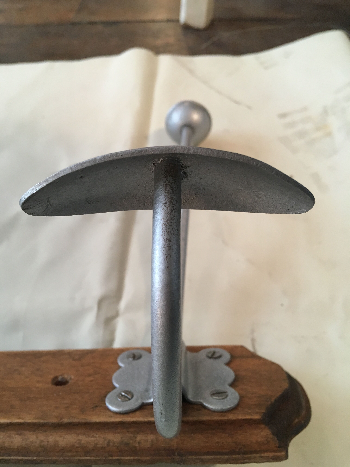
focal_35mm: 29
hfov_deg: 48.2
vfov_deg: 61.7
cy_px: 234
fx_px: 391
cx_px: 175
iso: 100
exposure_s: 1/33
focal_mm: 4.15
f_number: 2.2
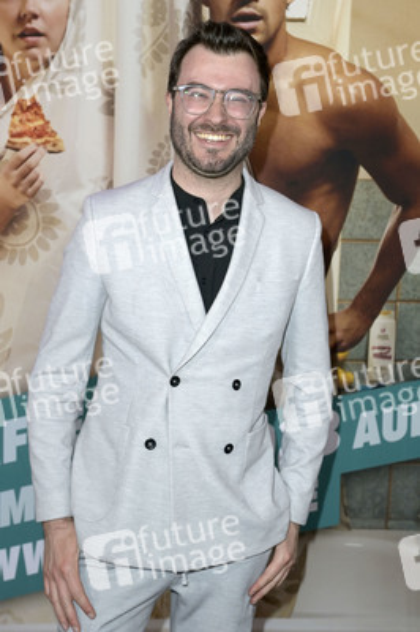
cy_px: 316
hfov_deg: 28.0
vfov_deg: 41.1
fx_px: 841
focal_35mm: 48
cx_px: 210
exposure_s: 1/200
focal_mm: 48
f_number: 5
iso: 500
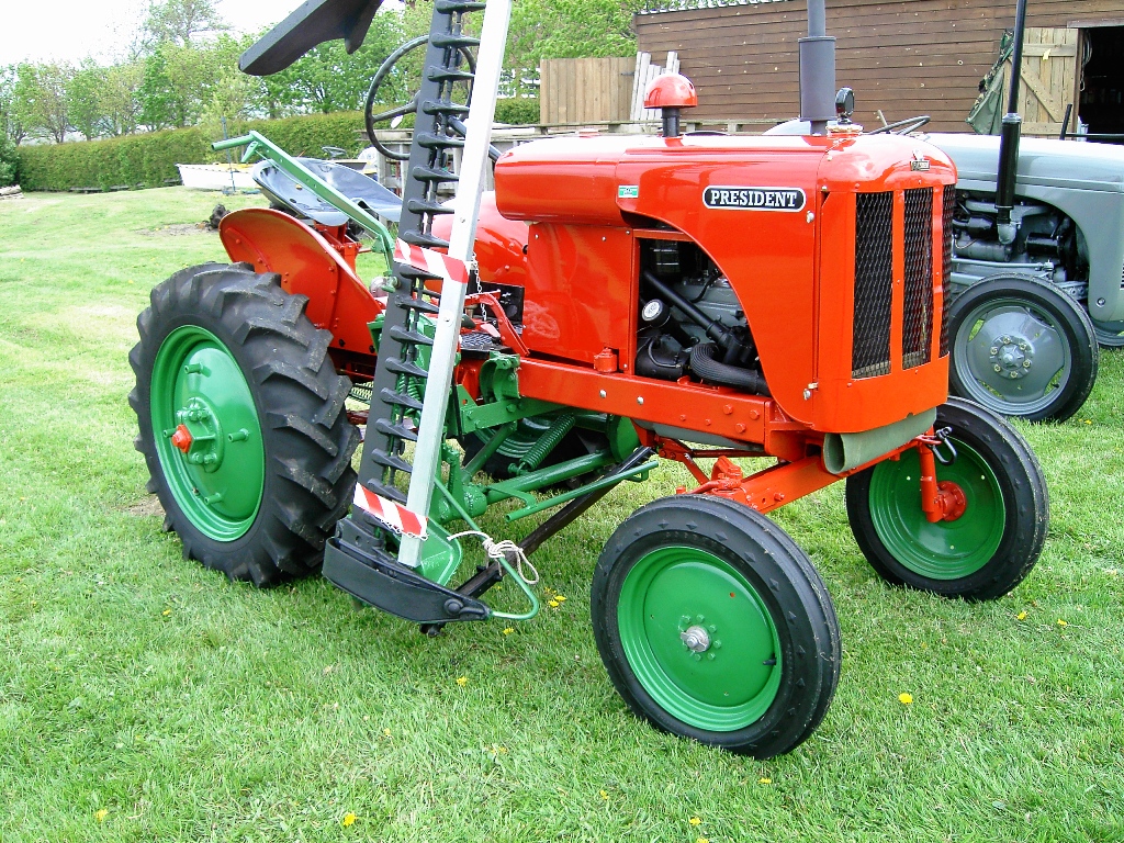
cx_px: 562
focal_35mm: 35
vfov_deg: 40.7
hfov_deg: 52.6
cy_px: 422
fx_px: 1136
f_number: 4.5
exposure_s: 1/125
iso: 100
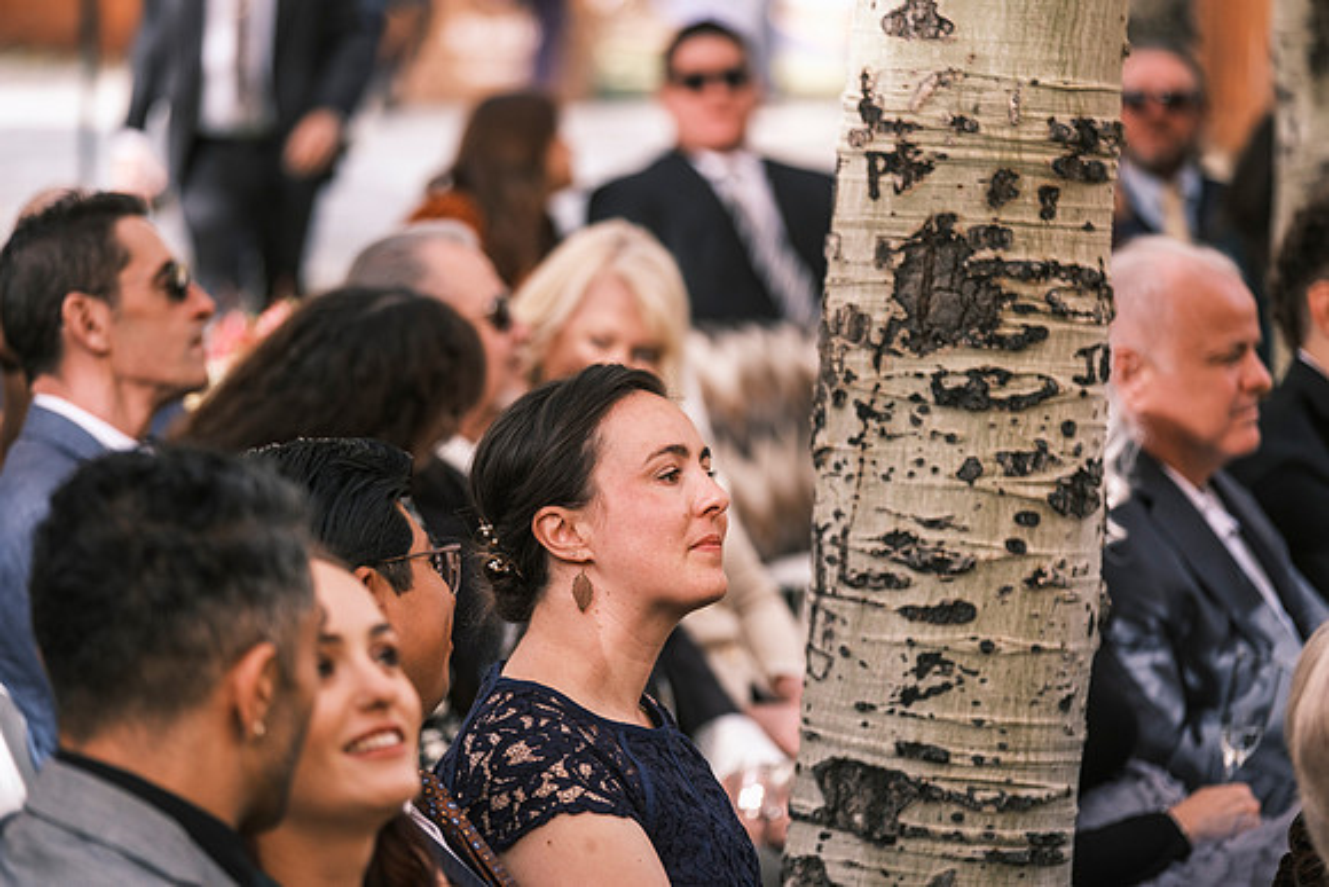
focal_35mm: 210
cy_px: 444
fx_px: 7754
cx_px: 664
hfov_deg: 9.8
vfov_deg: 6.5
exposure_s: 1/500
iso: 400
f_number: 3.2
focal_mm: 140
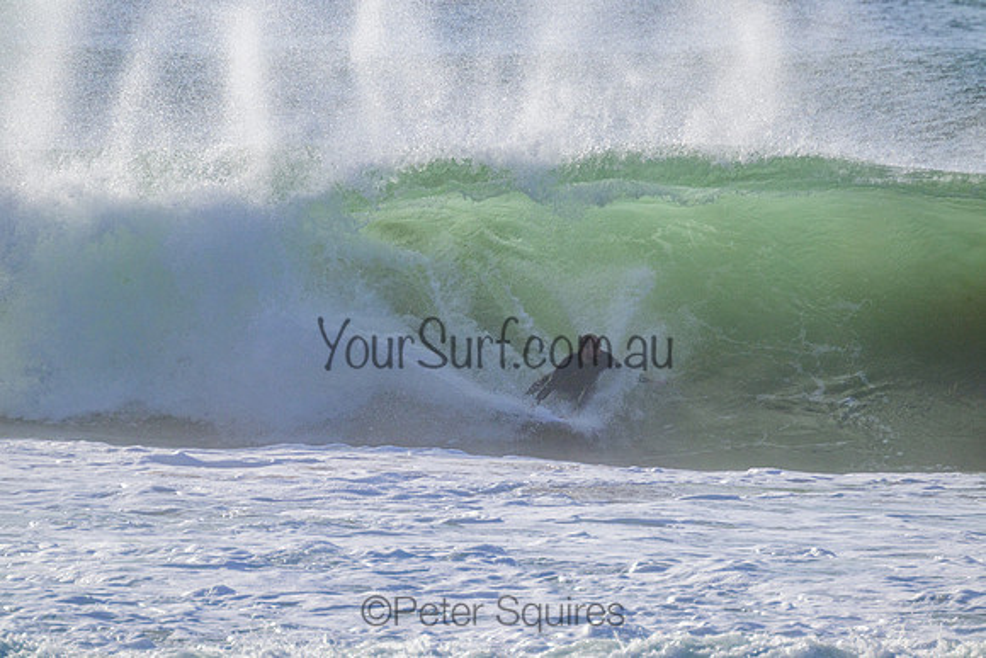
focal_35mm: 800
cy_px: 329
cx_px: 493
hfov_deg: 2.6
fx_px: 21915
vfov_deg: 1.7
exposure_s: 1/2000
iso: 720
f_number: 11
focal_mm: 800
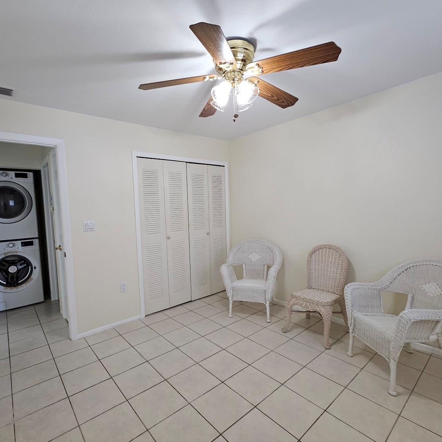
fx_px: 231
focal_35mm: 16
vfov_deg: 87.4
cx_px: 201
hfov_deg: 87.2
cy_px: 220
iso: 125
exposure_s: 1/60.2
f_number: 2.2
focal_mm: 2.2
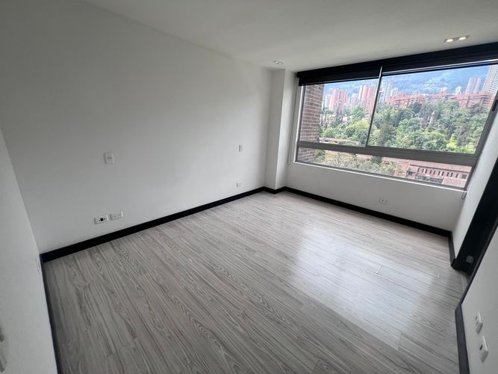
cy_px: 187
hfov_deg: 106.2
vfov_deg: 89.9
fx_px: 187
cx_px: 249
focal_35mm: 13
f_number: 1.8
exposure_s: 1/193
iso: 32
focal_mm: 1.57
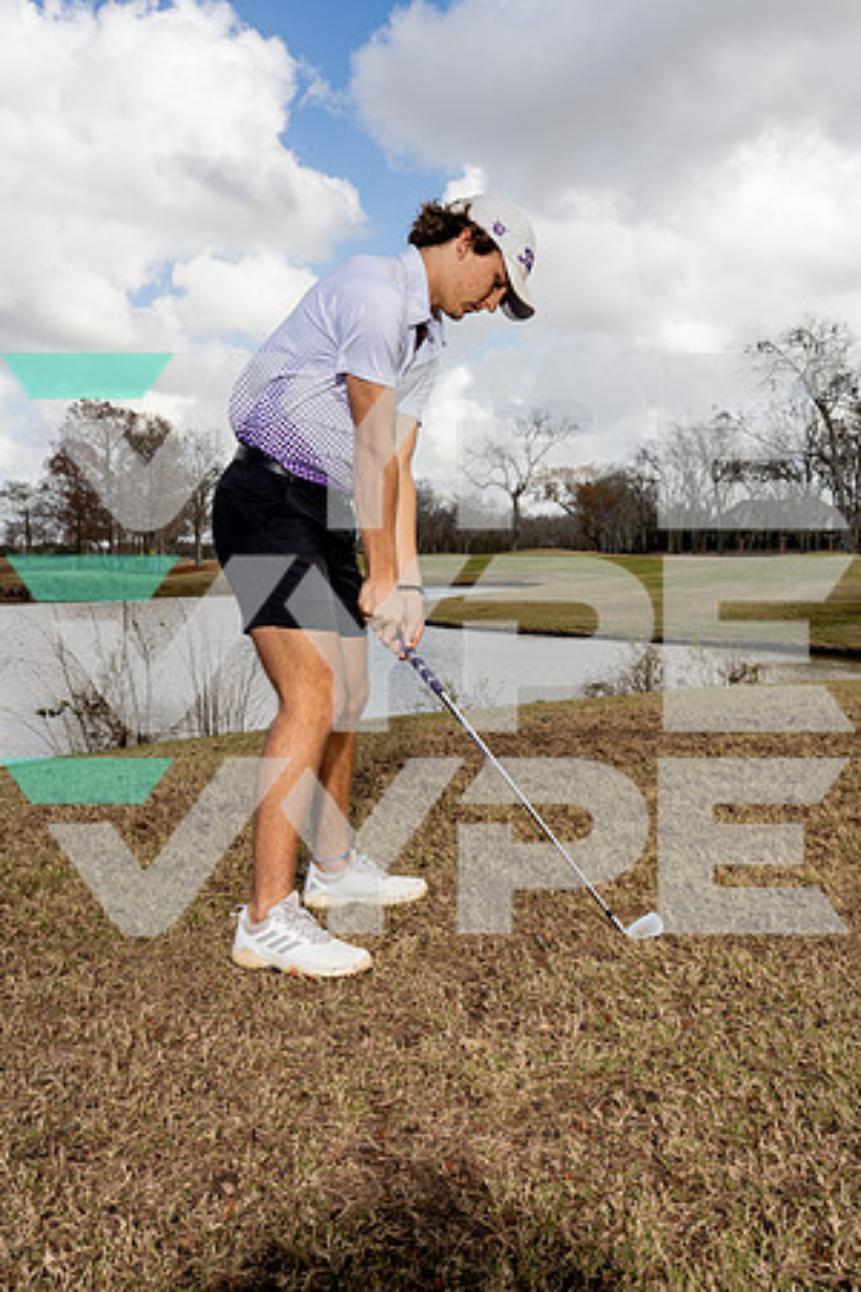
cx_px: 430
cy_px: 646
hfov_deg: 42.3
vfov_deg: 60.3
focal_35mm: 31
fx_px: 1112
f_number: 8
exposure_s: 1/250
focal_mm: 31
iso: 100
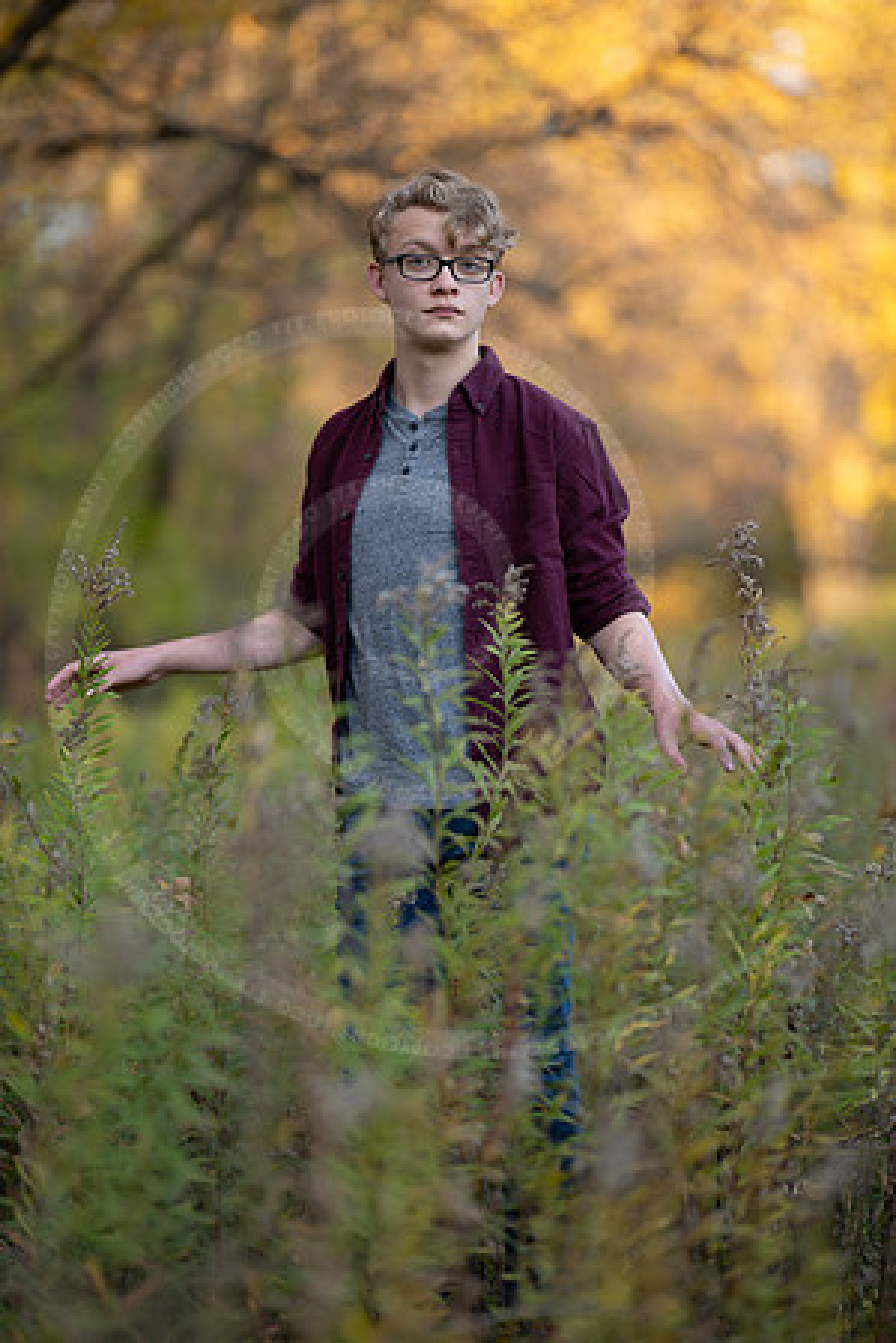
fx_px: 3173
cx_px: 448
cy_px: 672
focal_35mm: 85
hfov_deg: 16.1
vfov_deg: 23.9
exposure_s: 1/800
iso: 160
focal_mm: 85
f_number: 1.2
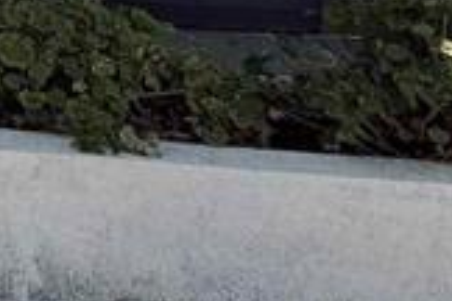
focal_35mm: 92
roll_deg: -0.2
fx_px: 1155
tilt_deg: +0.4
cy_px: -287
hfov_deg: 14.8
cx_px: -608
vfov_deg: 13.0
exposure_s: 1/233
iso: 50
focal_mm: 2.22
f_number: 2.2
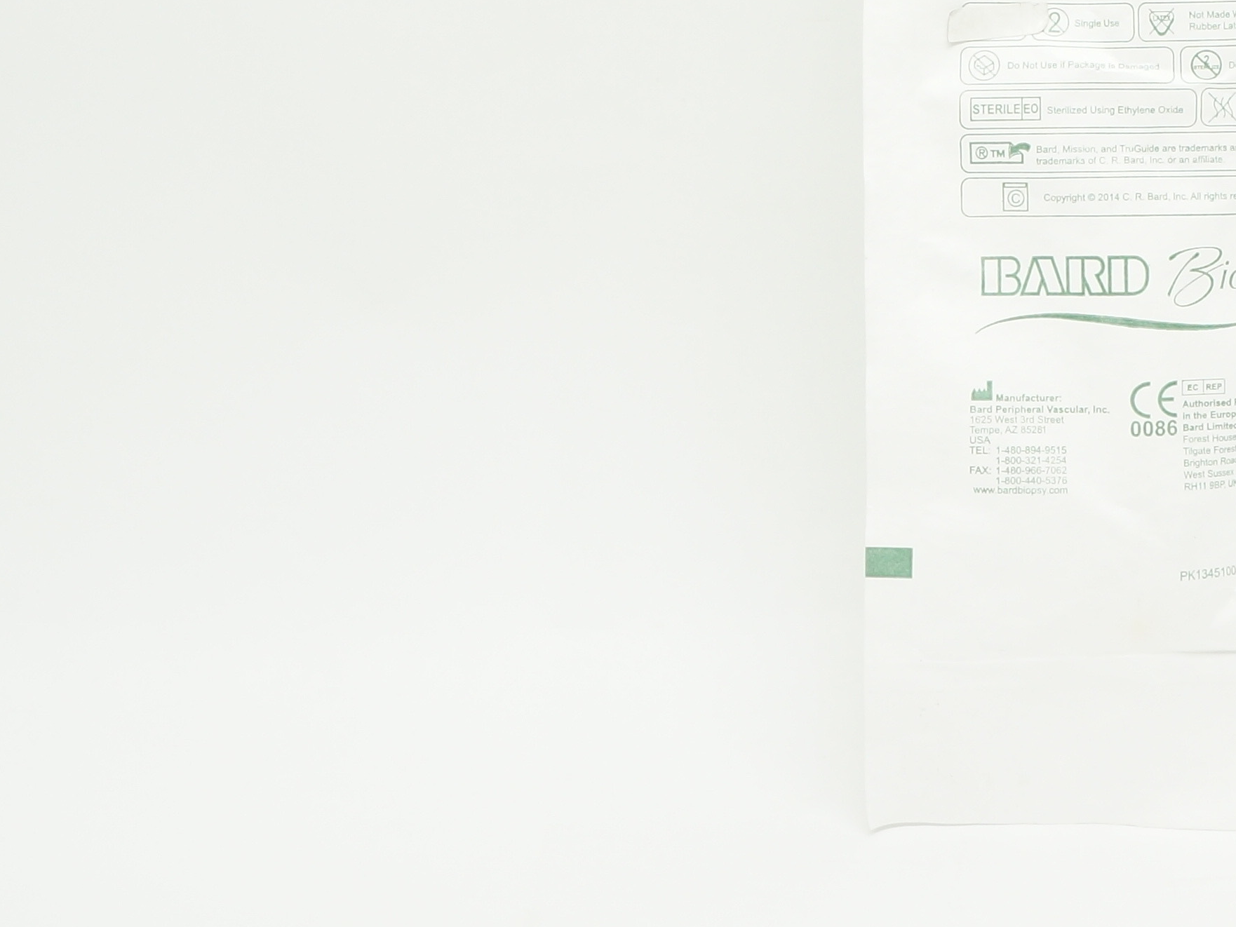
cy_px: -148
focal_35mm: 84
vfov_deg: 16.8
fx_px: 3012
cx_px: 1133
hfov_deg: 22.6
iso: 400
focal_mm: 21
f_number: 7.1
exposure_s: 1/40
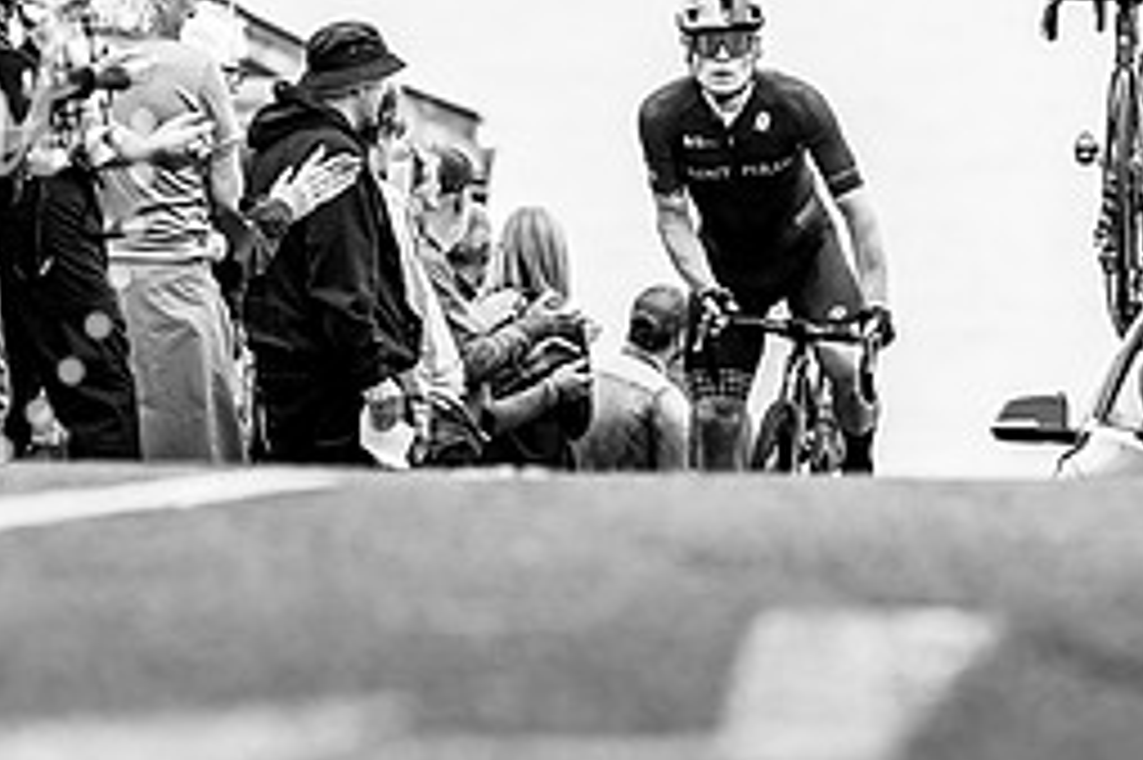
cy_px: 169
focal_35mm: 505
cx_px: 568
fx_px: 16023
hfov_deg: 4.1
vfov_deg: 2.7
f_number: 3.5
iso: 320
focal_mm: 200
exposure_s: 1/1000
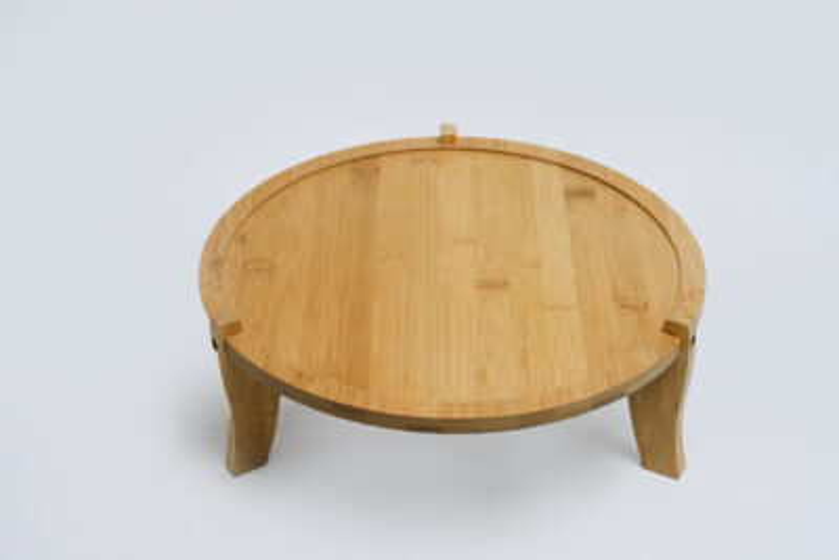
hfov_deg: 28.8
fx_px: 1632
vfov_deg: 19.5
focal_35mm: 70
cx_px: 420
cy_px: 280
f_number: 16
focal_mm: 70
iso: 6400
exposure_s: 1/160
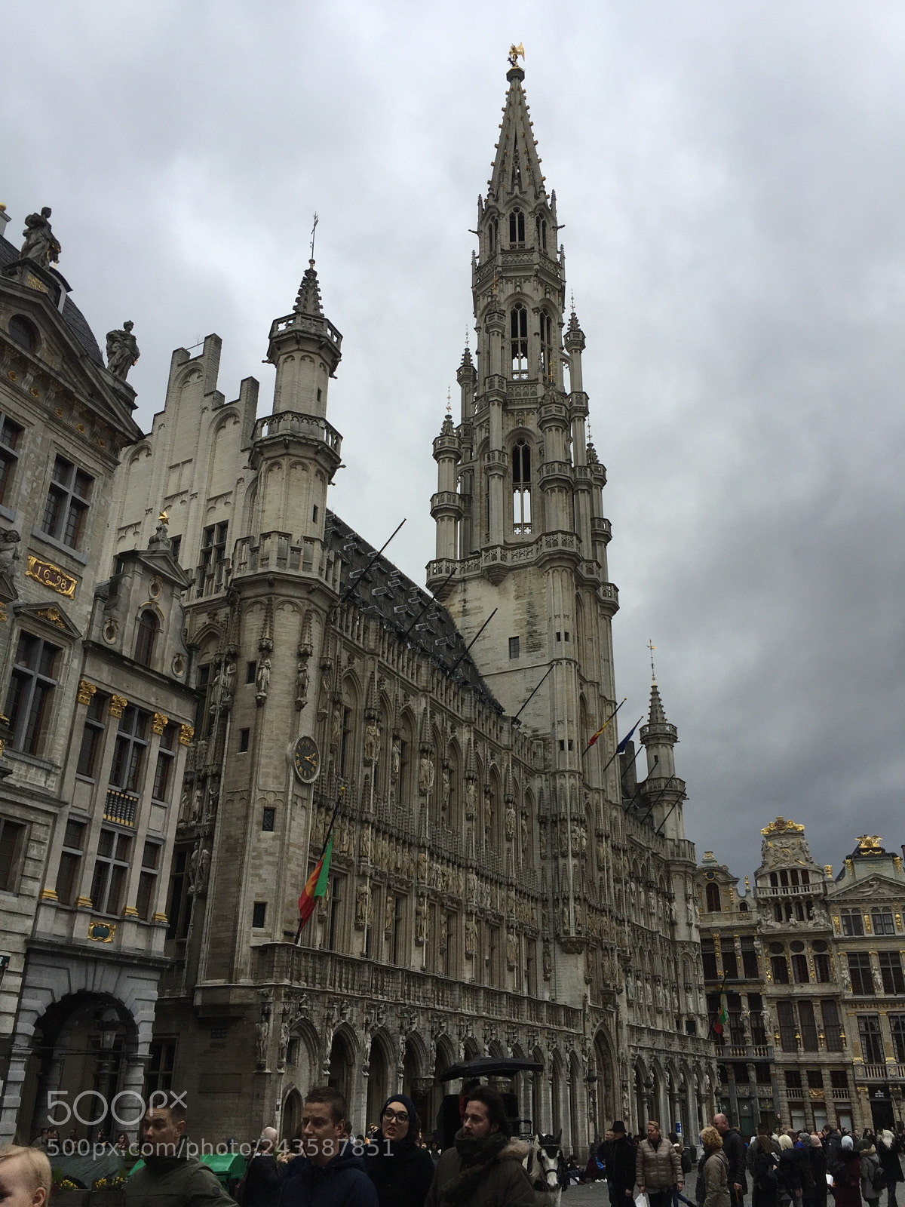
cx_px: 452
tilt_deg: +26.6
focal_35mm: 29
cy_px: 604
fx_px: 1011
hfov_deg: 48.2
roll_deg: -1.1
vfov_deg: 61.7
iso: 32
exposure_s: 1/316
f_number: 2.2
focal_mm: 4.15
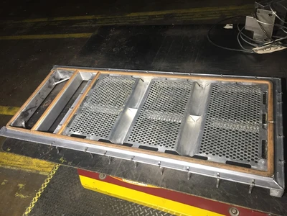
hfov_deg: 61.7
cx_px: 144
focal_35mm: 29
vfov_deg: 48.2
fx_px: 240
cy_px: 108
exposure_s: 1/30
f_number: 2.2
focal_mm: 4.15
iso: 50
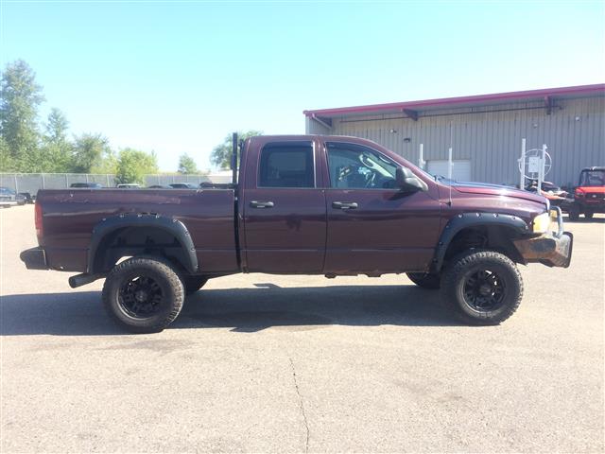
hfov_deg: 61.7
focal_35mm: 29
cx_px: 302
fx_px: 507
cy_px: 227
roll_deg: +2.0
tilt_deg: -7.3
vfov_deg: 48.2
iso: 32
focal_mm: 4.15
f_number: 2.2
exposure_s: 1/526
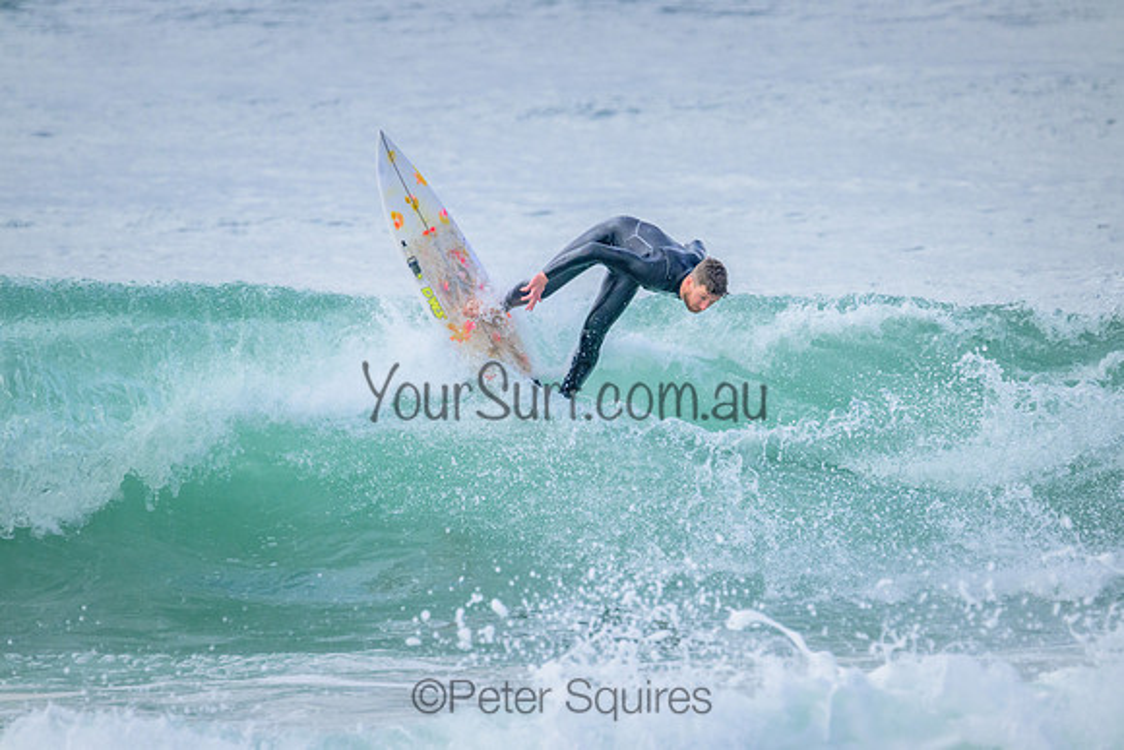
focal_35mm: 560
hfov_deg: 3.7
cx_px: 562
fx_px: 17488
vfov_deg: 2.5
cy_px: 375
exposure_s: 1/1250
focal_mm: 560
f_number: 11
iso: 2500
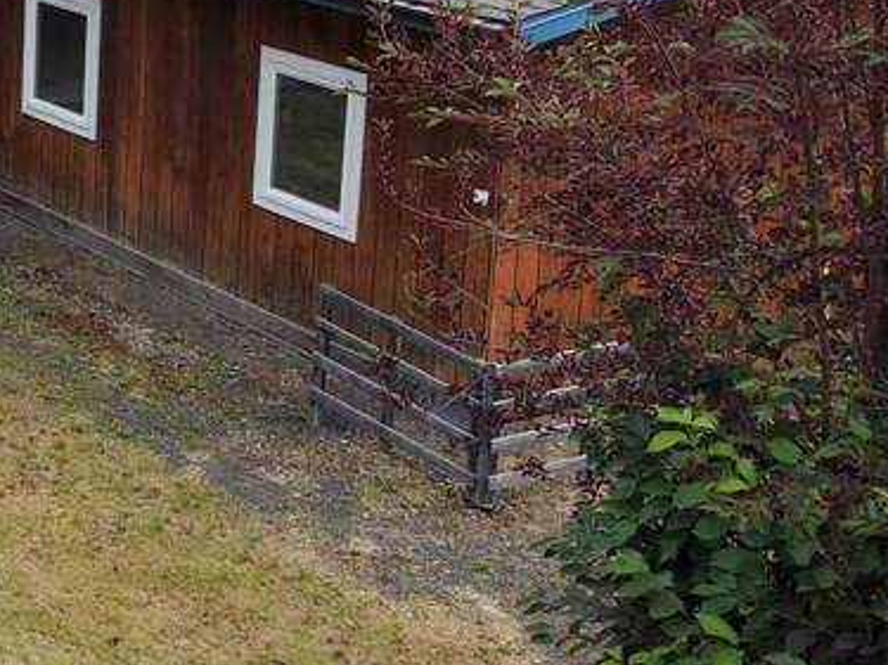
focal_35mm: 82
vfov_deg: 17.4
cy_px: -73
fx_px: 2103
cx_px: -419
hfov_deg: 20.6
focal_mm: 8.67
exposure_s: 1/800
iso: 100
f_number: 1.8
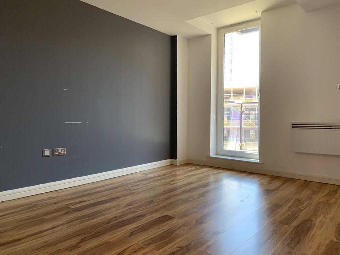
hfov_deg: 67.3
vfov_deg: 53.1
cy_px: 128
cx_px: 170
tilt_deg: -1.0
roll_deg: -0.7
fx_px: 255
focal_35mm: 26
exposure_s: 1/50
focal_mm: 4.25
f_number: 1.8
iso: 50
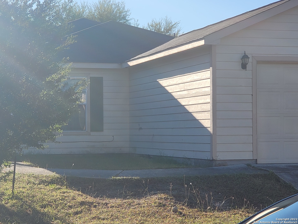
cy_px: 112
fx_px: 448
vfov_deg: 28.0
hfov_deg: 36.8
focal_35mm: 52
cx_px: 149
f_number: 2.4
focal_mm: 6
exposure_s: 1/834
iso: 25
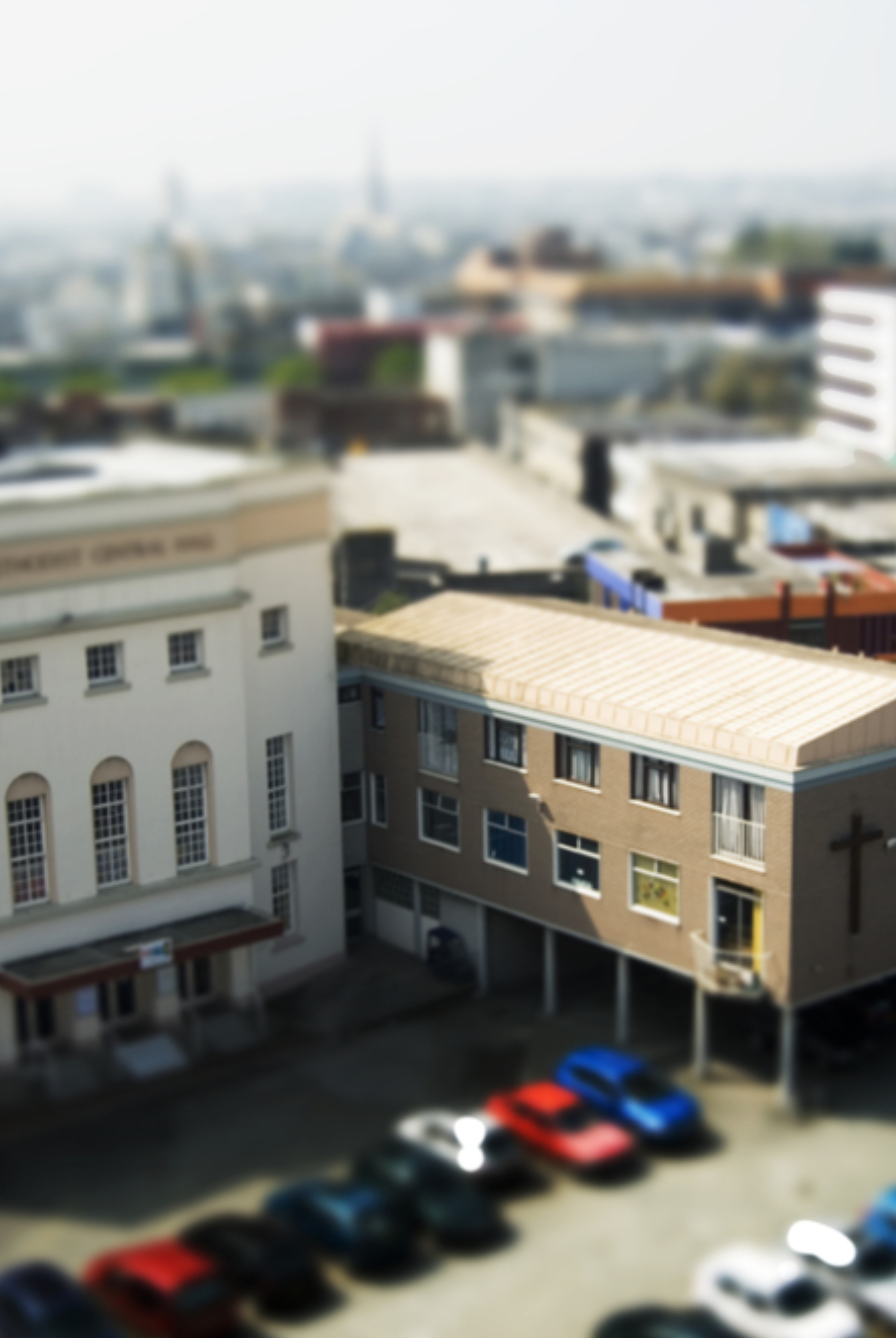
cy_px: 735
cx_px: 562
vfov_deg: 32.8
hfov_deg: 22.3
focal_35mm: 61
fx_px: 2269
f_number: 3.8
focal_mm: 30
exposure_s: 1/640
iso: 100
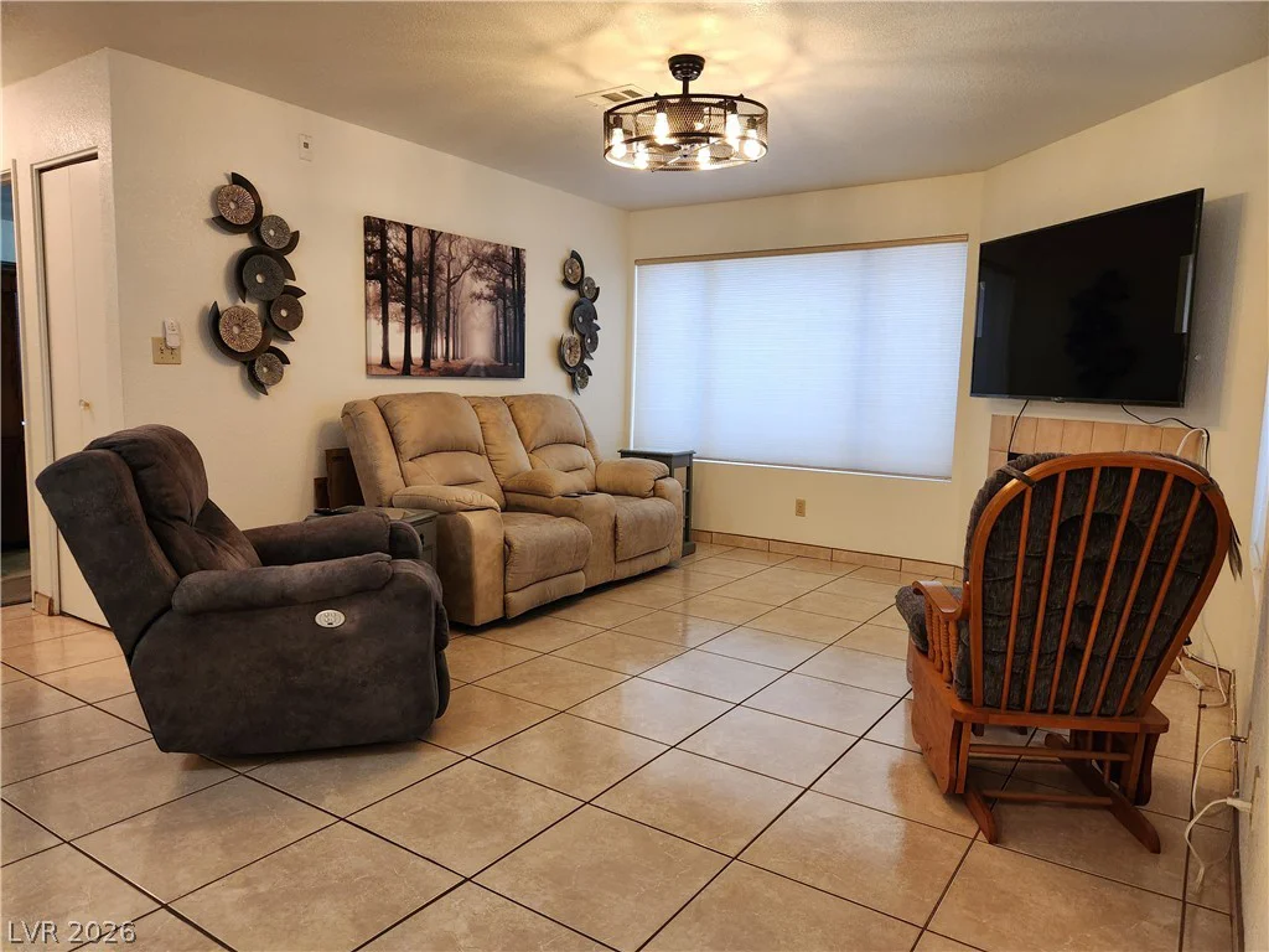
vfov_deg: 58.9
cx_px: 634
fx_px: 843
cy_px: 476
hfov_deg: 73.9
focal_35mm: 23
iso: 500
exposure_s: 1/120
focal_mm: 5.4
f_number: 1.8
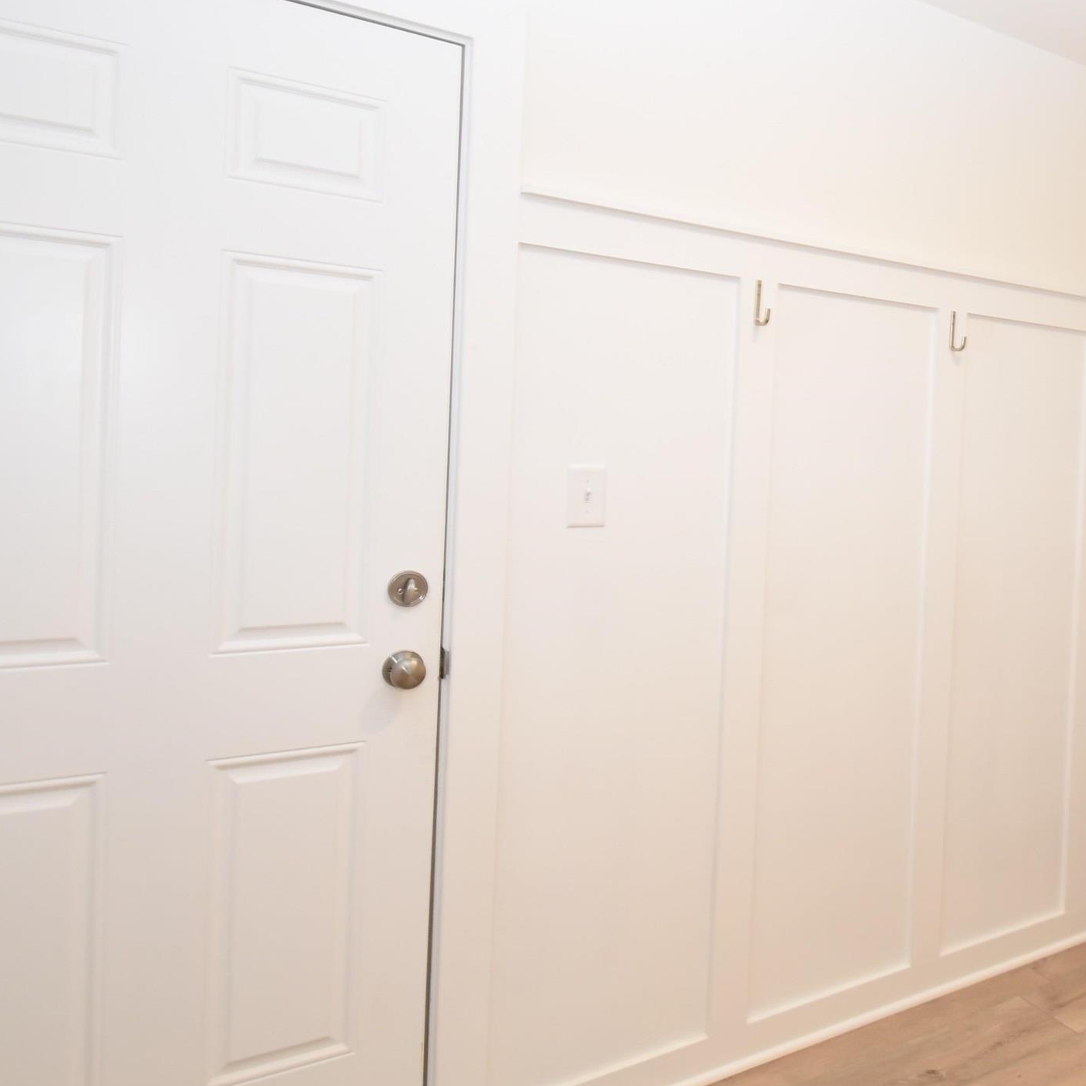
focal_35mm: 28
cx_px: 959
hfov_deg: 51.2
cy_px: 438
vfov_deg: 56.9
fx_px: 994
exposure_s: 1/60
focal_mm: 10
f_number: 4
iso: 500
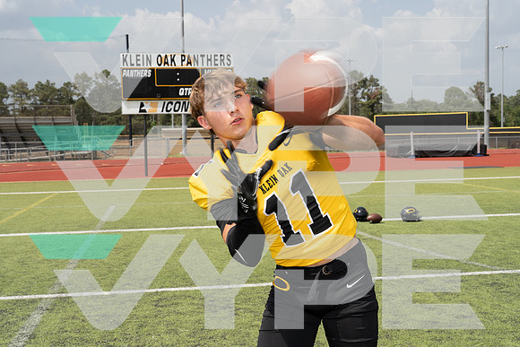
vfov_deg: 28.1
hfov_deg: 41.1
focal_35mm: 48
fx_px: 693
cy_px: 174
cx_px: 260
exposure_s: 1/250
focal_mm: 48
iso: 160
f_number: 11
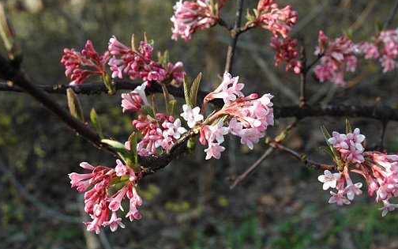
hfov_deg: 33.0
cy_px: 117
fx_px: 673
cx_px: 197
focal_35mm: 62
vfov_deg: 21.0
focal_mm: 40
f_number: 10
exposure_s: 1/400
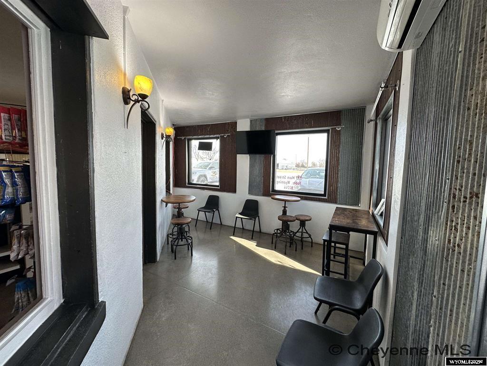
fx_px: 197
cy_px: 183
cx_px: 244
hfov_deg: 102.1
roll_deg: -1.2
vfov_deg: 85.7
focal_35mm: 14
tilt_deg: -4.1
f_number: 2.2
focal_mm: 2.22
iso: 125
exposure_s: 1/120
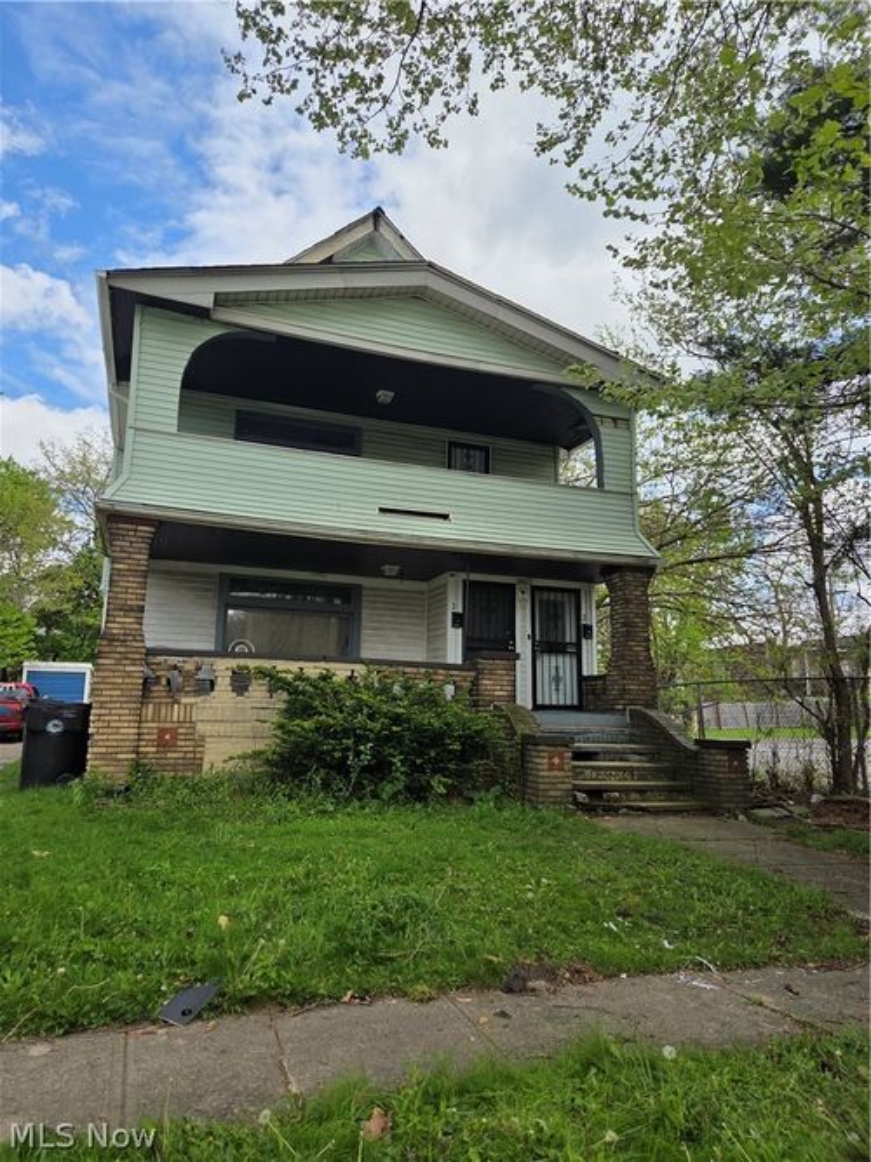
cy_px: 581
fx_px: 772
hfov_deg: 58.9
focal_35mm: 23
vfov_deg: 73.9
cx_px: 436
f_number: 1.8
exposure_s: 1/4885
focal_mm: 5.4
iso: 80
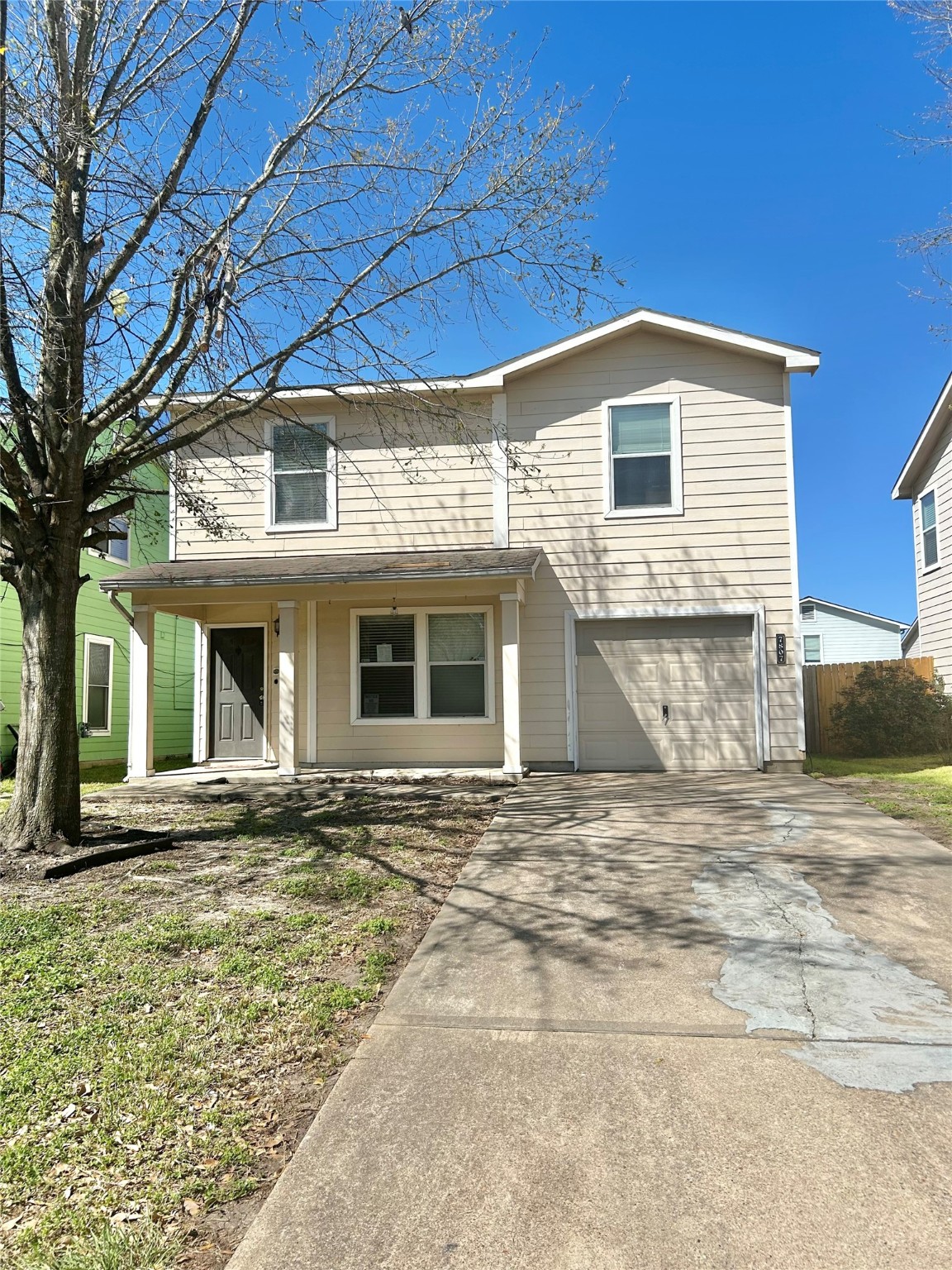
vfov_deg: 67.3
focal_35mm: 26
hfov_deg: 53.1
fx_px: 953
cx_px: 476
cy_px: 635
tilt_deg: +5.5
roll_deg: +0.6
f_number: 1.5
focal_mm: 5.7
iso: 50
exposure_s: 1/5882
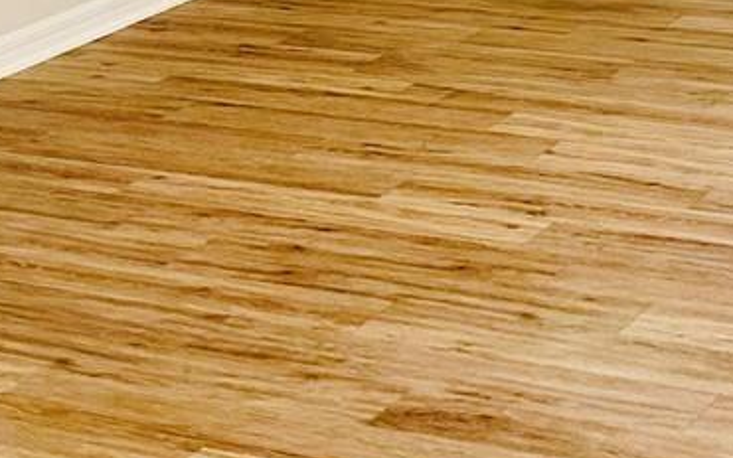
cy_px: -476
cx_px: 682
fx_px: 2378
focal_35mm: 119
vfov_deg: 10.1
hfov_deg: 17.2
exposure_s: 1/60
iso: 160
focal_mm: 5.7
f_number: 1.5
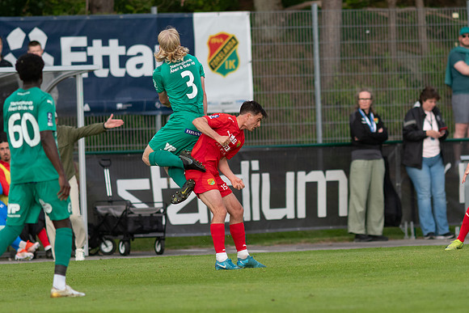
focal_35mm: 600
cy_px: 156
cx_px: 234
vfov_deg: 2.3
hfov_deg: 3.4
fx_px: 7818
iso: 400
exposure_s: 1/1600
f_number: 3.2
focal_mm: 300
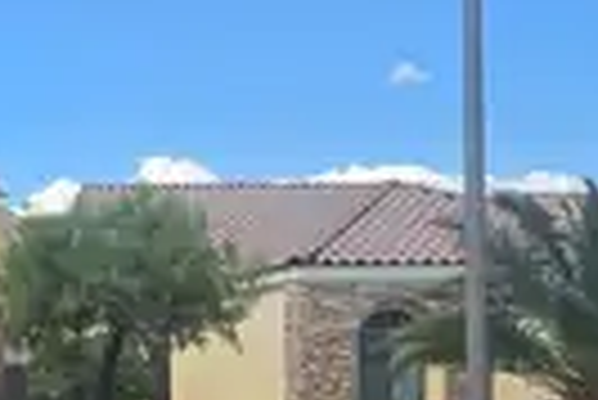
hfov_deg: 23.6
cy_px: 382
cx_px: -243
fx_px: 1197
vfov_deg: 18.6
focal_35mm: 72
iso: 25
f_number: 1.8
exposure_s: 1/1445
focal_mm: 5.4
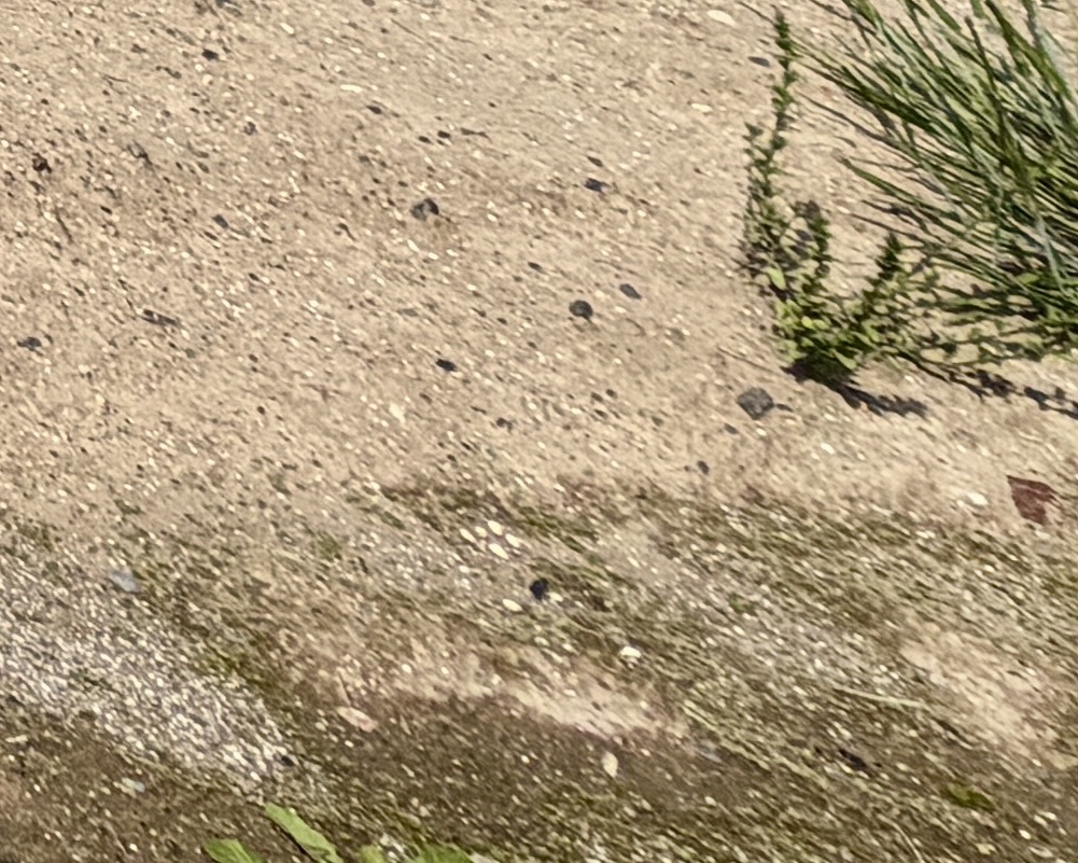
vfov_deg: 12.8
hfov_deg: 13.2
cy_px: -1415
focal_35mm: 78
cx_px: -1807
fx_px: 2489
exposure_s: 1/1105
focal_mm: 2.22
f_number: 2.2
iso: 20
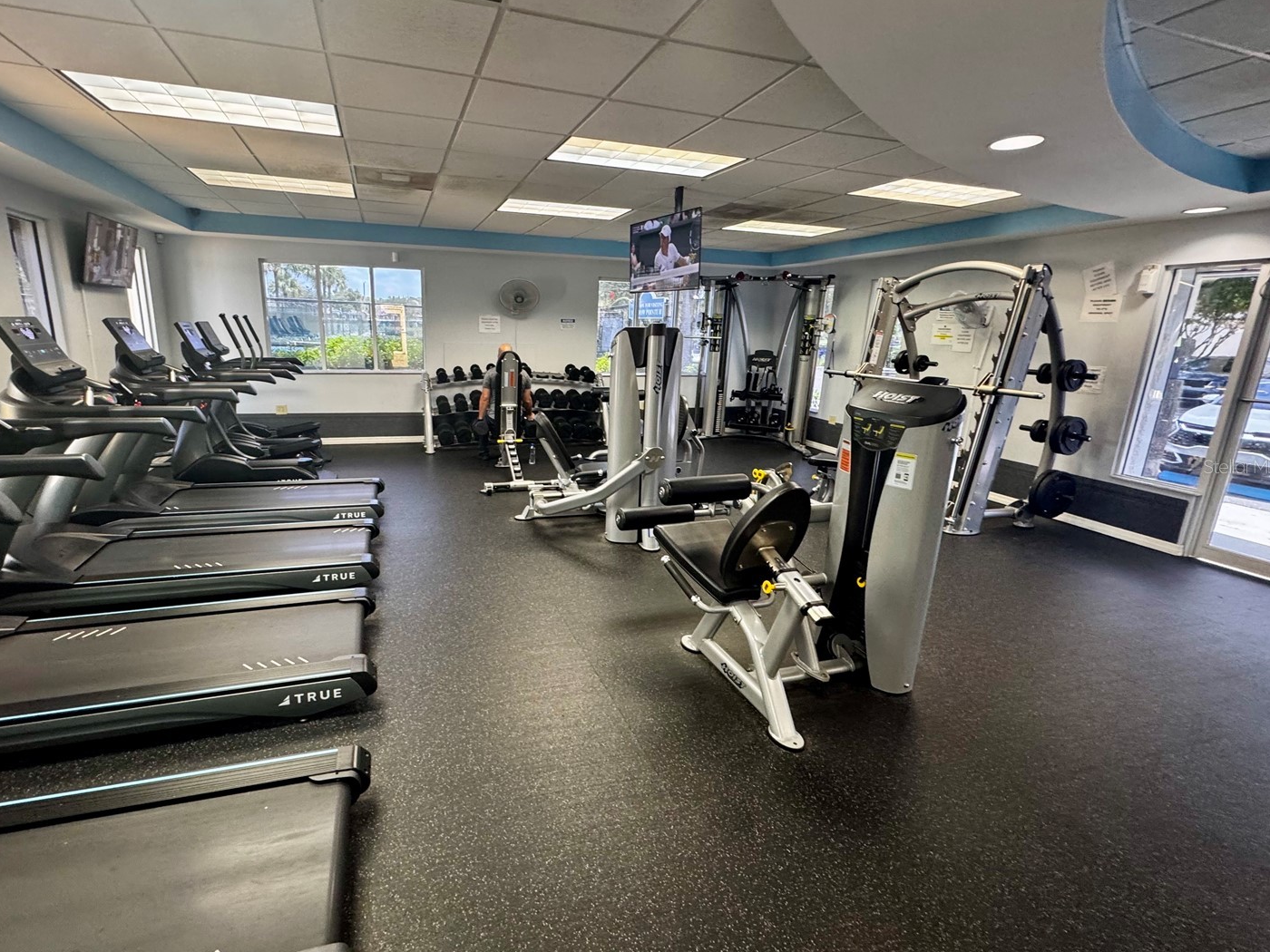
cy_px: 466
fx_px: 587
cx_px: 563
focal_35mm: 16
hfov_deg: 94.1
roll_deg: -1.7
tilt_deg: -13.5
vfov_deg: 78.1
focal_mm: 2.22
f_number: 2.2
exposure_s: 1/60
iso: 250
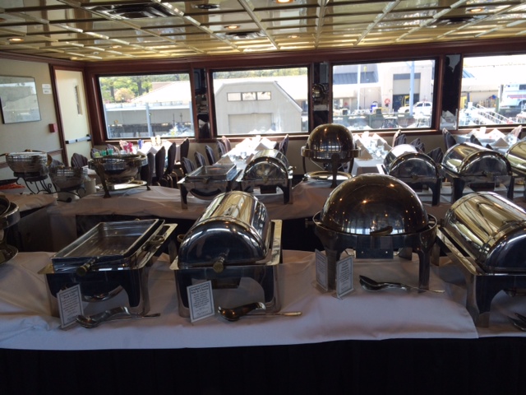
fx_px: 456
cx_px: 263
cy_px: 198
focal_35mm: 30
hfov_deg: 60.0
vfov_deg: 46.8
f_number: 2.2
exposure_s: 1/120
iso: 50
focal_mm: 4.12
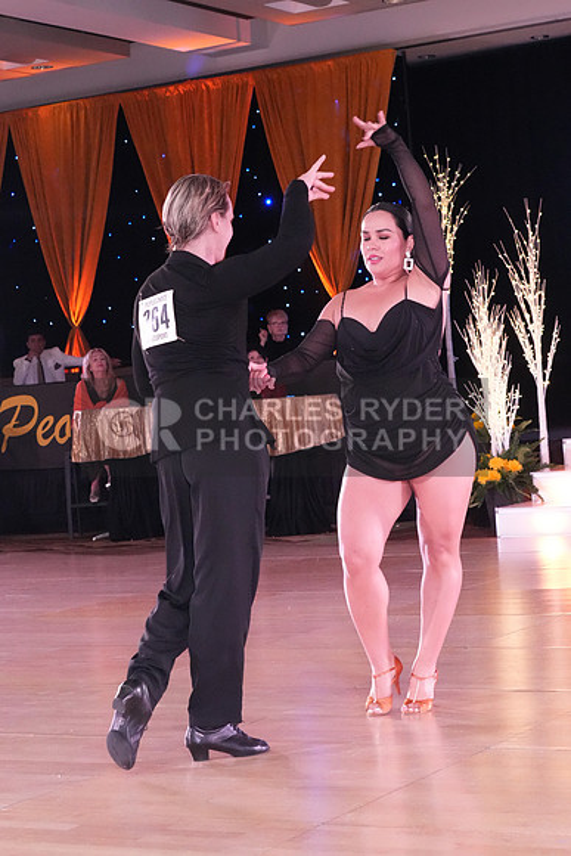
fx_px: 1854
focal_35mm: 78
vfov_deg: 26.0
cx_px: 286
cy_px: 428
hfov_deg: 17.5
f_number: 6.3
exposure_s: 1/320
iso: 8000
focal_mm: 52
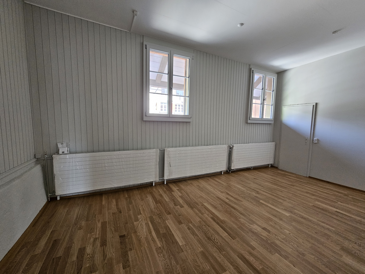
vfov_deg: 89.9
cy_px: 137
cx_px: 182
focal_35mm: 13
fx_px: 137
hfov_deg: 106.2
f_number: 2.2
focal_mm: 2.2
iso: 320
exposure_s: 1/50
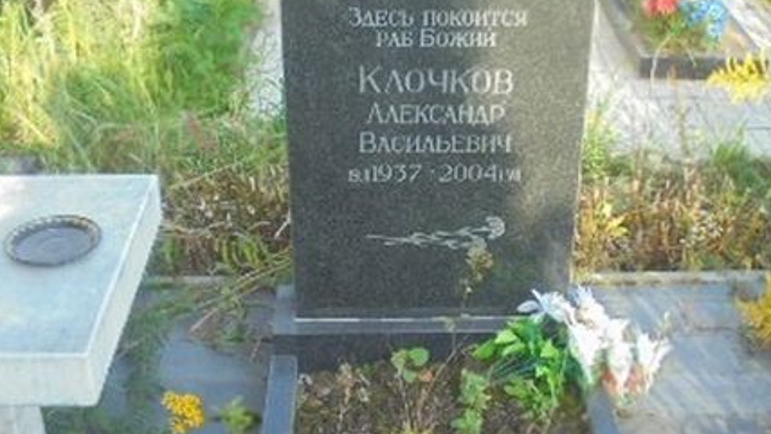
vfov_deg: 22.6
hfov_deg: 39.1
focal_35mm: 53
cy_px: 229
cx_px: 405
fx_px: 1084
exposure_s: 1/160
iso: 100
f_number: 11.5
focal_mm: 4.6
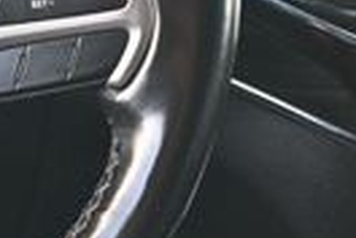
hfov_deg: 9.8
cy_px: -14
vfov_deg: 6.8
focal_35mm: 200
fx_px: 1980
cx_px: -270
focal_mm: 27.5
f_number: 4.5
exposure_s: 1/125
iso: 1100
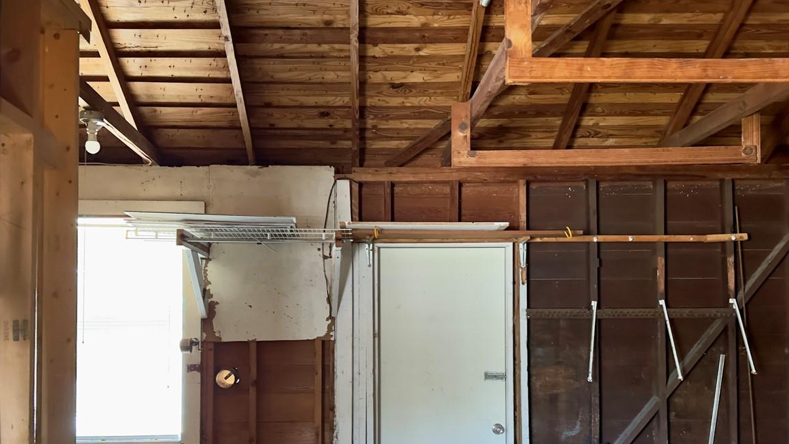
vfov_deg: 32.5
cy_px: 303
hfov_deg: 55.2
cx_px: 361
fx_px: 753
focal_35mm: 36
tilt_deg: +2.6
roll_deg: -0.6
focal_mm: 6.86
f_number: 1.78
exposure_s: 1/40
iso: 1000
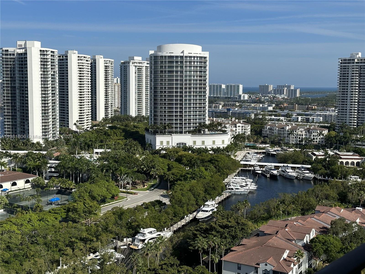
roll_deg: -0.7
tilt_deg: -5.5
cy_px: 137
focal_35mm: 48
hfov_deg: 39.7
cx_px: 182
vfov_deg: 30.3
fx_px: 506
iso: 64
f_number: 1.78
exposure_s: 1/6623
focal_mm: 6.86
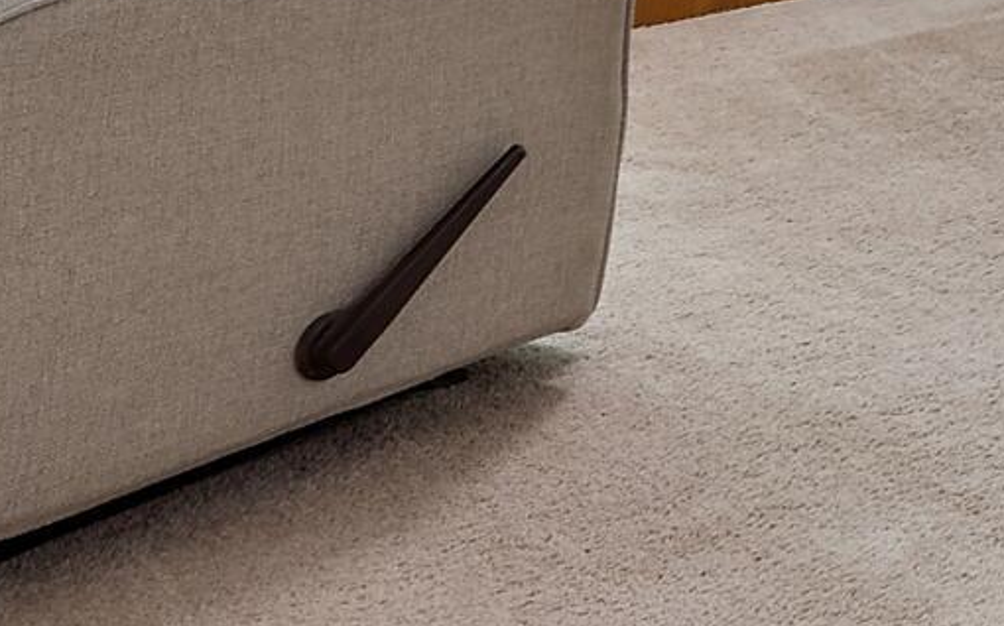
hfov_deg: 17.7
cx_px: 1888
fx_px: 2461
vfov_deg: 12.4
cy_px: -707
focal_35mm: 90
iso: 100
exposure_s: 1
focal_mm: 10
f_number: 8
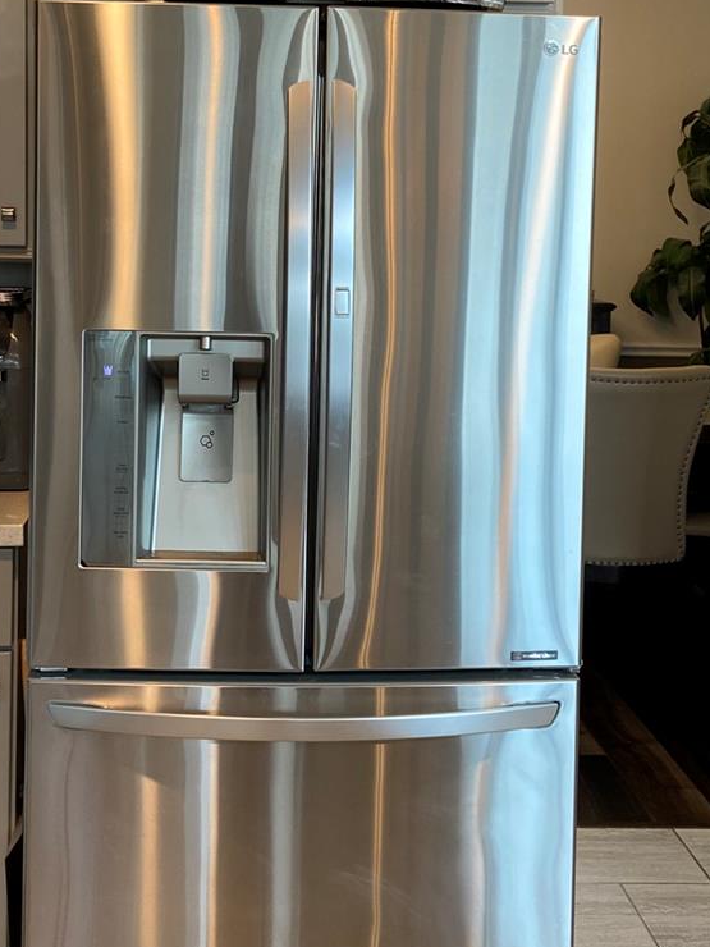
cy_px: 311
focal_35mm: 54
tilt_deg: -2.4
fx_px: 1477
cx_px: 308
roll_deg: -0.4
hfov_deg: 27.0
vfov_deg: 35.2
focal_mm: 4.25
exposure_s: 1/60
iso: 100
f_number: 1.8
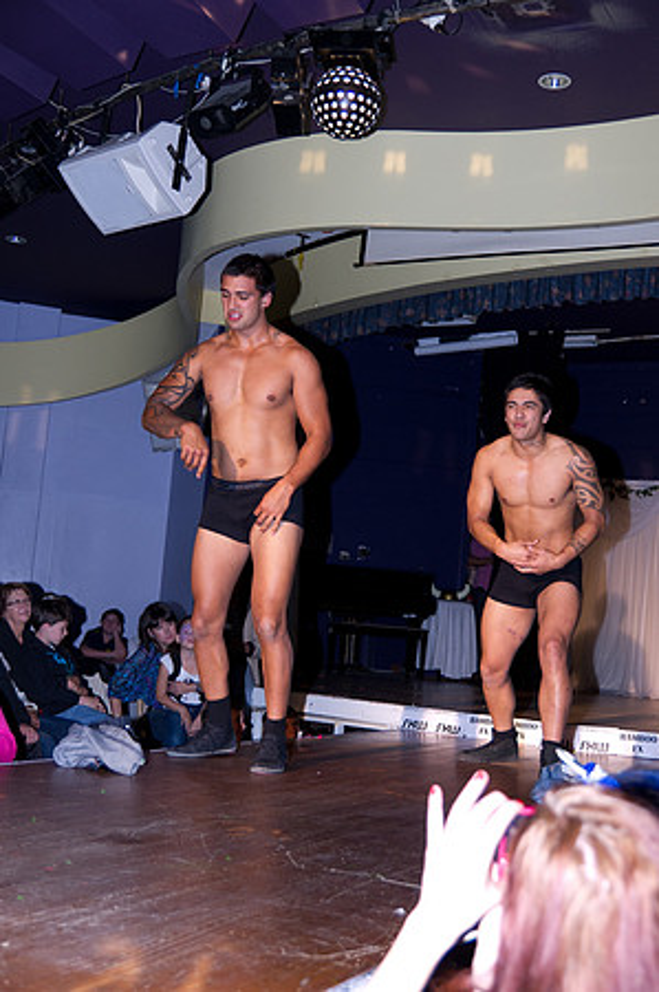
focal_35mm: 42
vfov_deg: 46.4
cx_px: 330
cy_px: 496
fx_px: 1156
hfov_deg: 31.8
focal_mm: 28.13
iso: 500
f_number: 2.8
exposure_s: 1/180
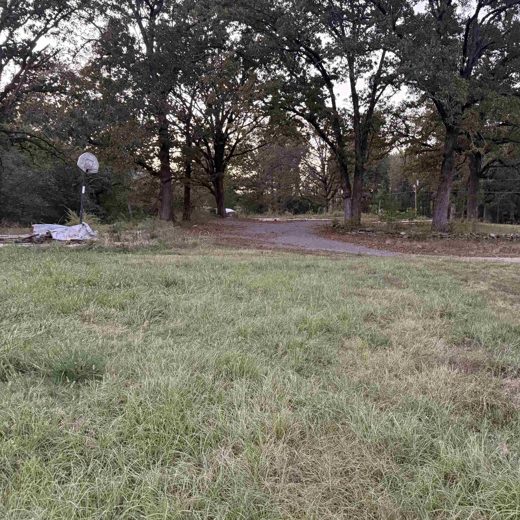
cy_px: 262
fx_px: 493
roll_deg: +0.2
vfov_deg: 55.6
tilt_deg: -6.9
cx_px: 309
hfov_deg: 55.3
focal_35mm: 29
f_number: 1.78
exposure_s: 1/45
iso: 800
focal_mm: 6.76
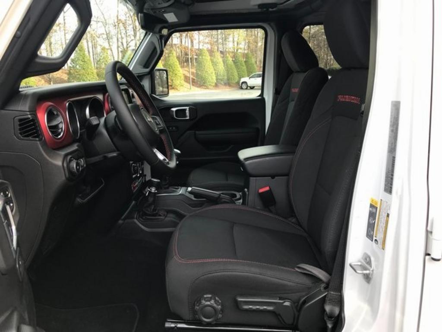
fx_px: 358
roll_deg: +1.5
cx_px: 221
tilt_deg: -10.4
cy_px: 166
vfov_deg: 49.7
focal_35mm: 28
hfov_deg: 63.4
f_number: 1.8
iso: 20
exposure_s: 1/153
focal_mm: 3.99
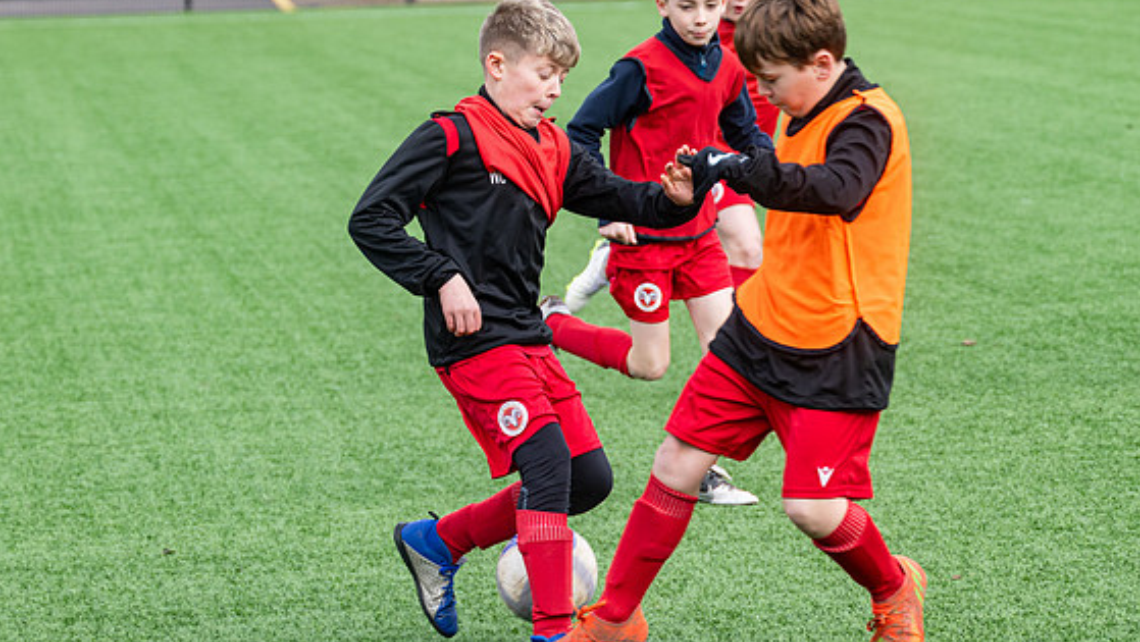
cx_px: 457
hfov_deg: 11.6
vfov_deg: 6.5
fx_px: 5625
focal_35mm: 186
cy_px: 379
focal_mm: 98
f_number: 4
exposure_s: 1/640
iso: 200
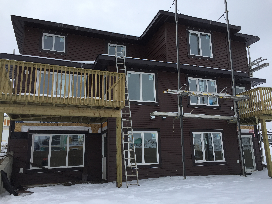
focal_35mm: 29
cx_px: 136
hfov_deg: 61.7
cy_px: 102
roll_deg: +2.5
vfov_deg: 48.2
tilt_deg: +11.8
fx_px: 228
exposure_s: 1/2198
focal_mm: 4.15
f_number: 2.2
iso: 32
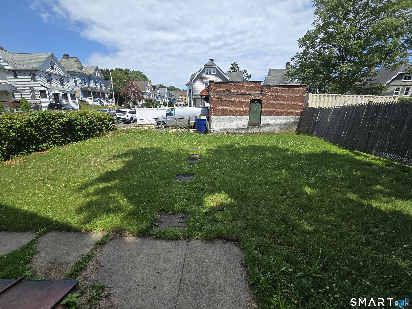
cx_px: 206
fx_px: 155
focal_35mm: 13
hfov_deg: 106.2
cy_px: 154
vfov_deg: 89.9
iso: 50
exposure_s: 1/1839
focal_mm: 2.2
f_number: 2.2
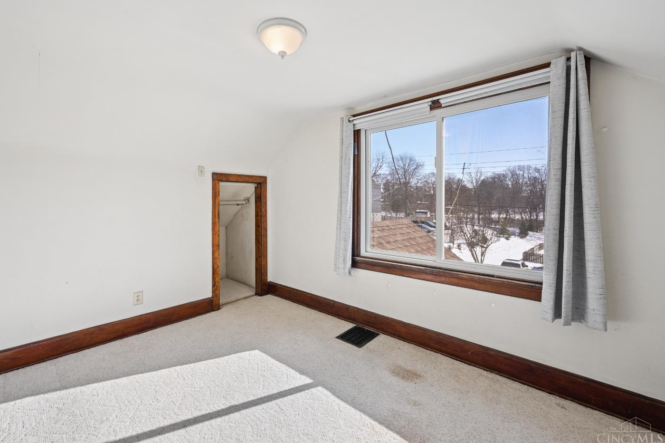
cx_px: 314
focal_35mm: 15
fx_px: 277
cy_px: 217
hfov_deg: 100.3
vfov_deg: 77.3
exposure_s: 1/320
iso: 400
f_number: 8
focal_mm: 14
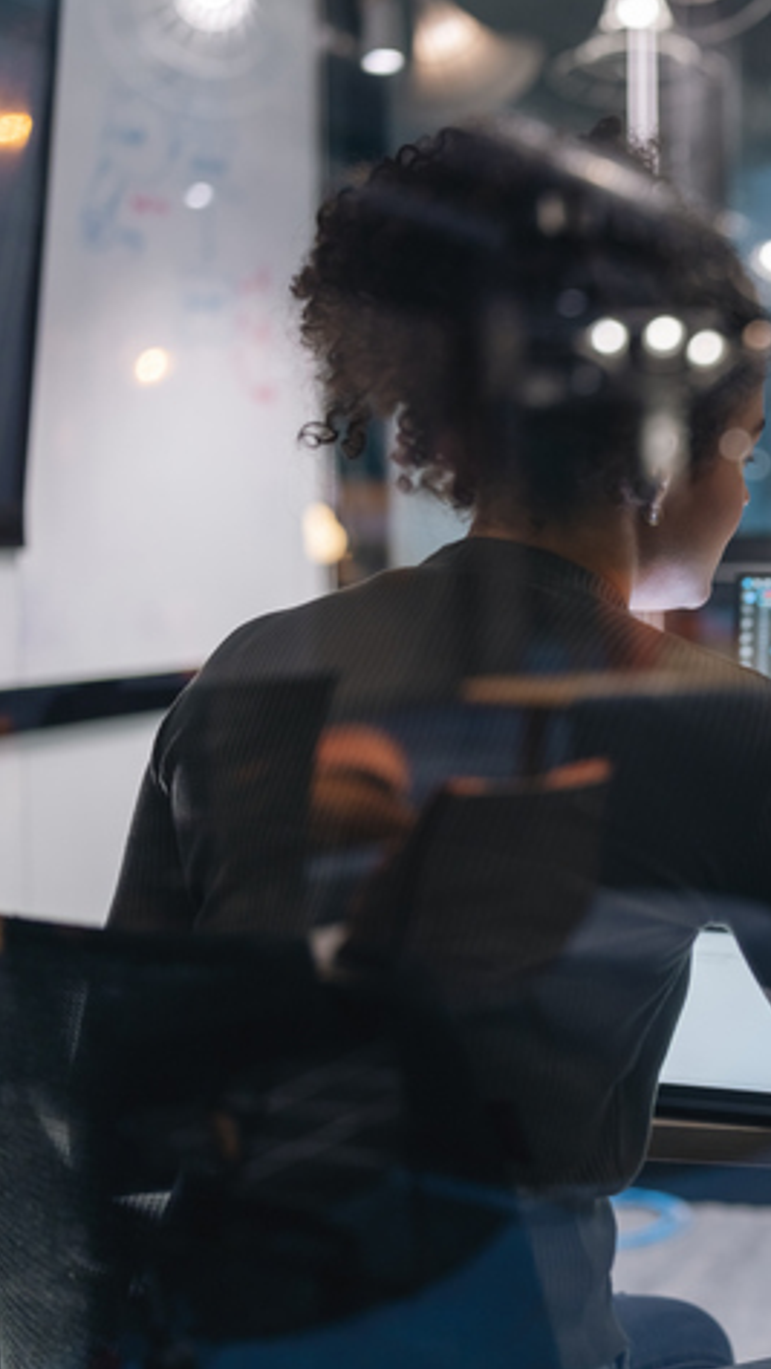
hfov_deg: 20.5
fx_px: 2033
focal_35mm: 56
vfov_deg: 37.2
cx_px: 852
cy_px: 686
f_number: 1.4
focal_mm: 35
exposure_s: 1/80
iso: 250
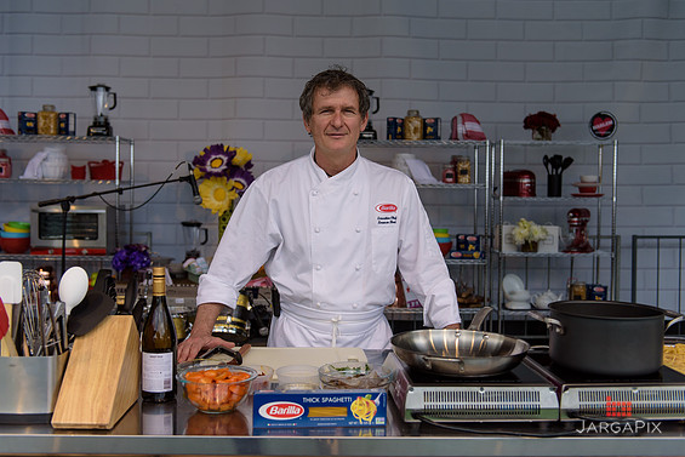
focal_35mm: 39
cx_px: 341
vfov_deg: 34.2
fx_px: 742
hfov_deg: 49.5
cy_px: 225
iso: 250
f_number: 3.2
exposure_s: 1/2500
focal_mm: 38
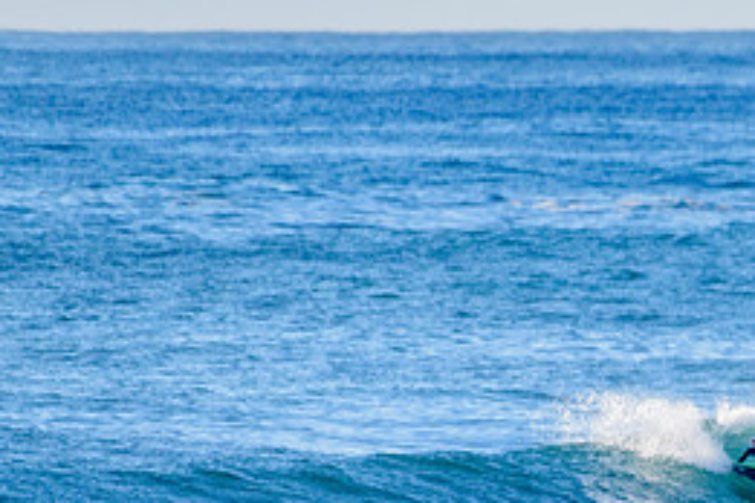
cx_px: 907
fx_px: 28541
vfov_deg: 1.0
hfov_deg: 1.5
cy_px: 454
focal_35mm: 1361
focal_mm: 500
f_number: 5.6
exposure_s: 1/2000
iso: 360
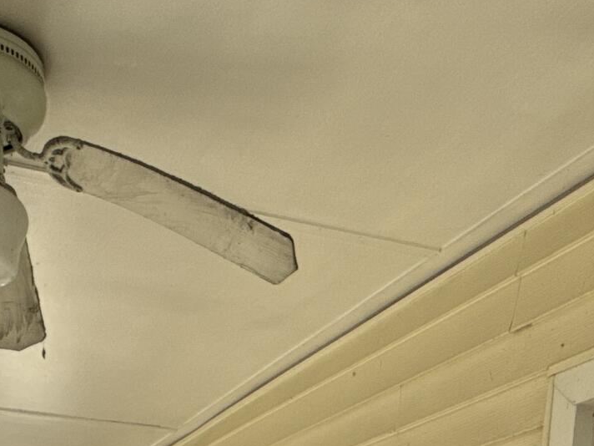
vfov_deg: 17.0
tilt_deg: -13.5
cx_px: 221
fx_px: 1012
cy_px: 929
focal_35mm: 59
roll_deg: -0.5
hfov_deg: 32.5
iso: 50
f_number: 2.2
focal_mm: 2.22
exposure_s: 1/1017
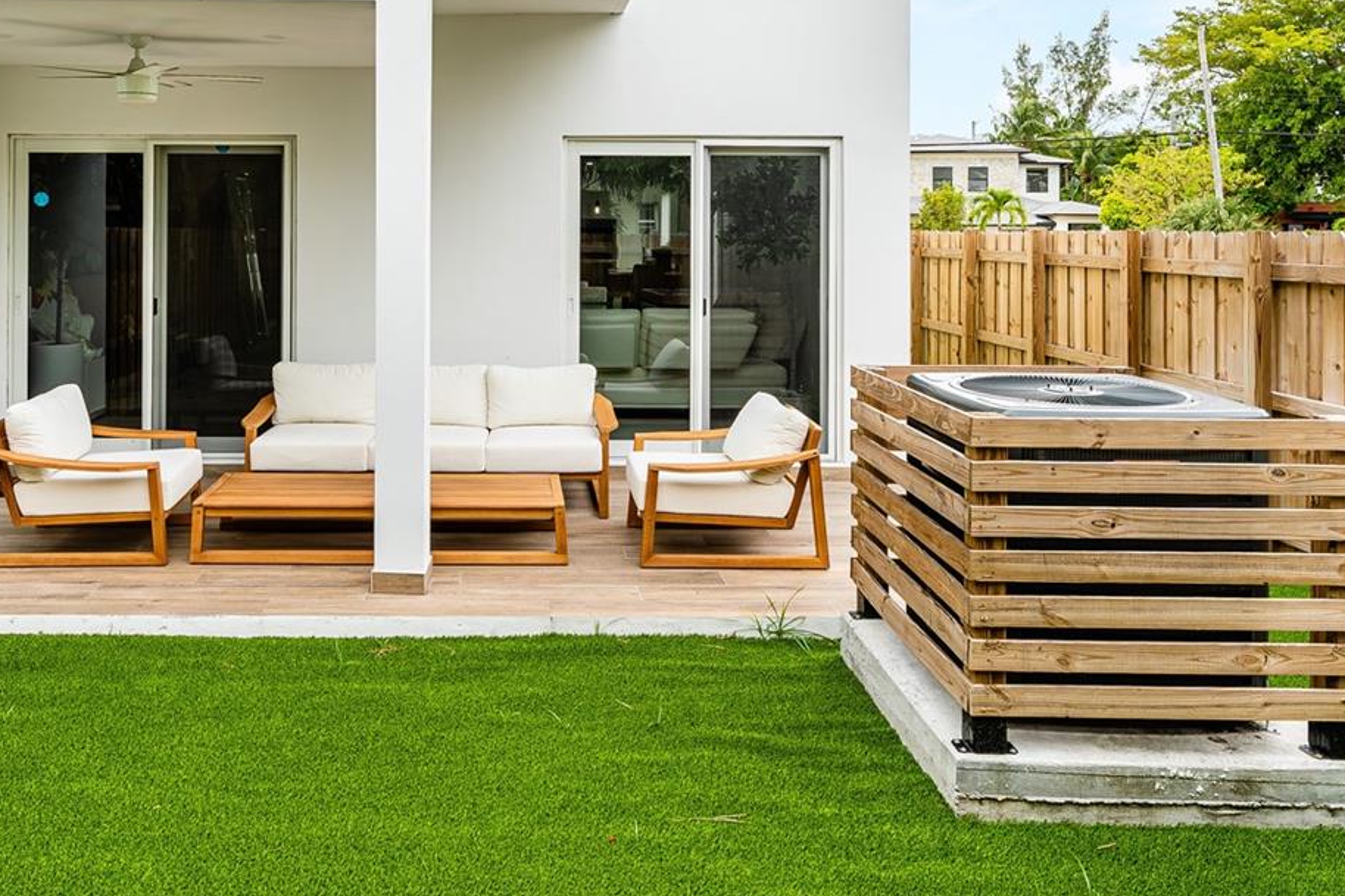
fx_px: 1046
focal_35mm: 28
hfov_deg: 64.8
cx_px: 527
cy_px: 255
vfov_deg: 45.2
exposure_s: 1/100
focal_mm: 16
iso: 100
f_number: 9
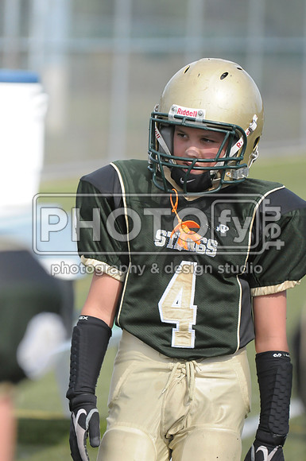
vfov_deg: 6.9
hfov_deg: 4.6
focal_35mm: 300
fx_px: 3836
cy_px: 230
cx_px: 153
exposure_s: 1/6400
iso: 1600
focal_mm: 200
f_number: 4
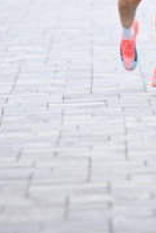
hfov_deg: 2.7
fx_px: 3269
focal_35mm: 504
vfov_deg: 4.1
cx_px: 167
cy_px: -52
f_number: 2.8
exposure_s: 1/1250
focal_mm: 160
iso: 1250
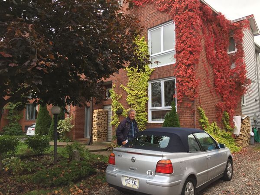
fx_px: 218
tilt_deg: +6.8
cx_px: 130
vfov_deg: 48.2
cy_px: 98
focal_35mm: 29
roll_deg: -1.8
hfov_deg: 61.7
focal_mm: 4.15
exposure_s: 1/120
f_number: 2.2
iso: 50
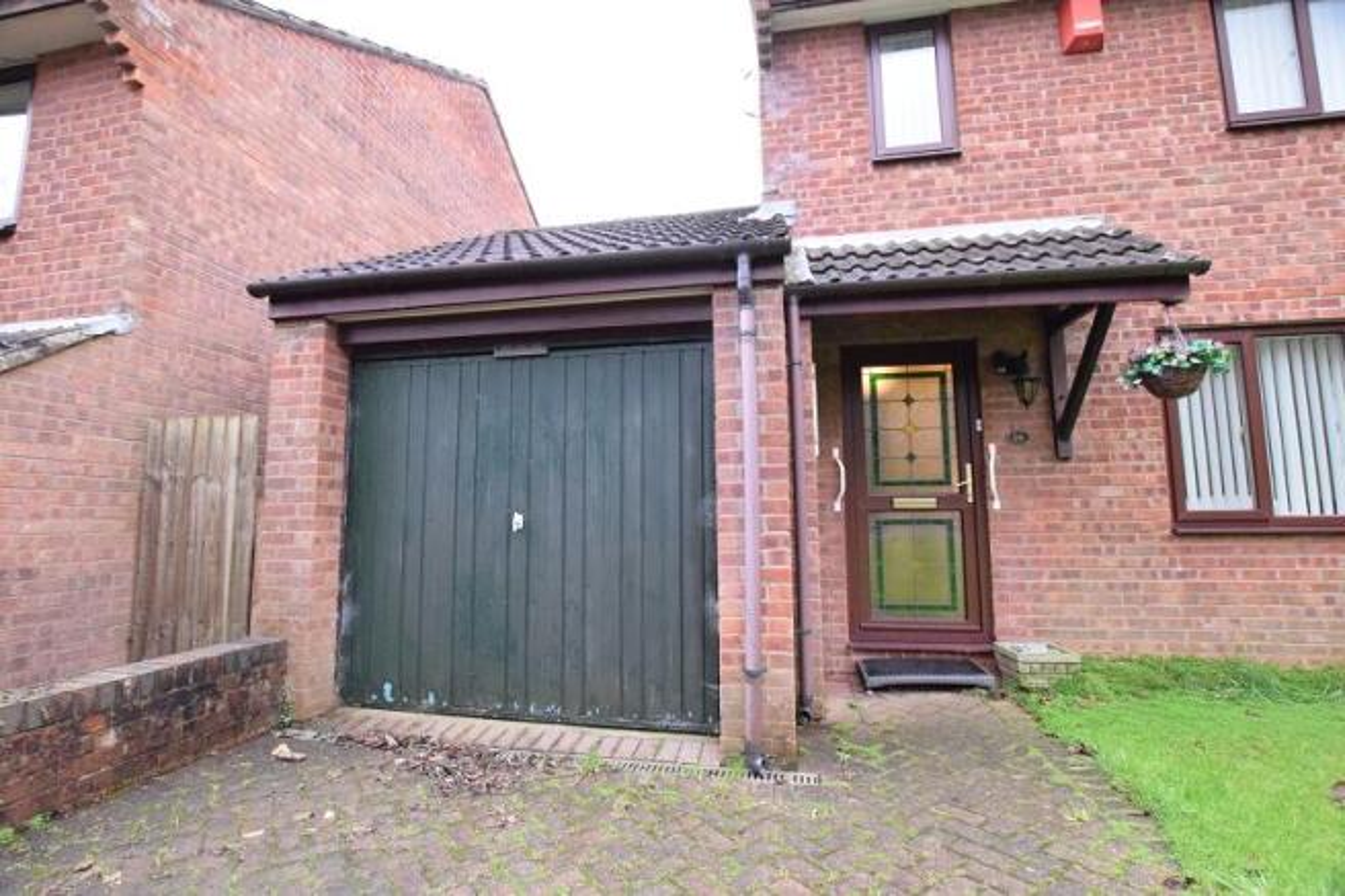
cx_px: 672
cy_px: 448
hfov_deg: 100.4
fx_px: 560
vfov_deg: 77.3
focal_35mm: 15
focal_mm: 10
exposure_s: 1/160
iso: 6400
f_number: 6.3
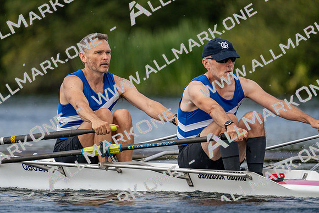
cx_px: 160
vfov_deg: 2.3
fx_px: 5318
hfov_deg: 3.4
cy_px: 106
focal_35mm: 600
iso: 500
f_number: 6.3
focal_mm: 600
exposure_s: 1/1600
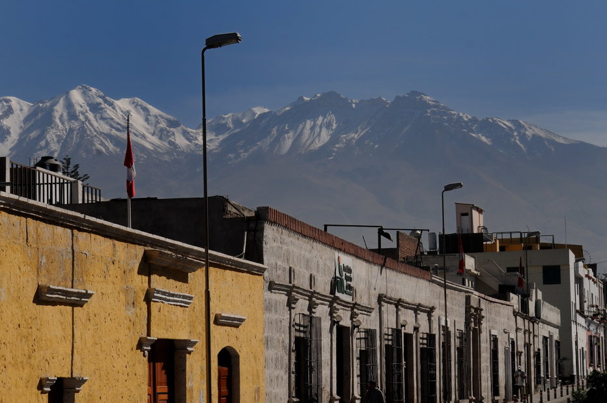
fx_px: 1886
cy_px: 216
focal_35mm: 112
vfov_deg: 12.2
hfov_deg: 18.3
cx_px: 313
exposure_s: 1/500
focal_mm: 58
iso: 200
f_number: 11
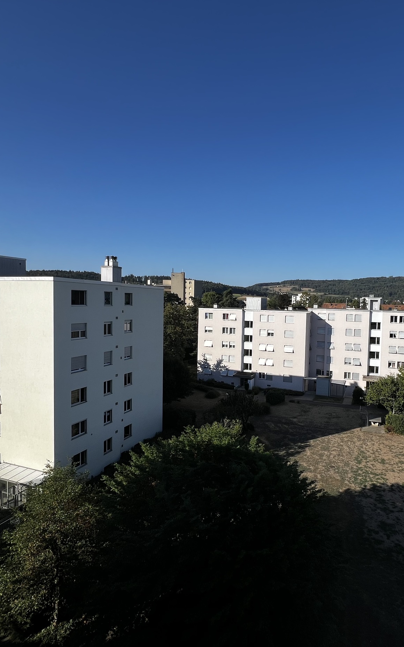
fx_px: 335
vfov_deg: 88.0
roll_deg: -1.5
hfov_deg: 61.3
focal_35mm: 19
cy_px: 323
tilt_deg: -2.7
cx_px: 254
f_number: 1.8
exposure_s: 1/2222
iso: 32
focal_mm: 1.57
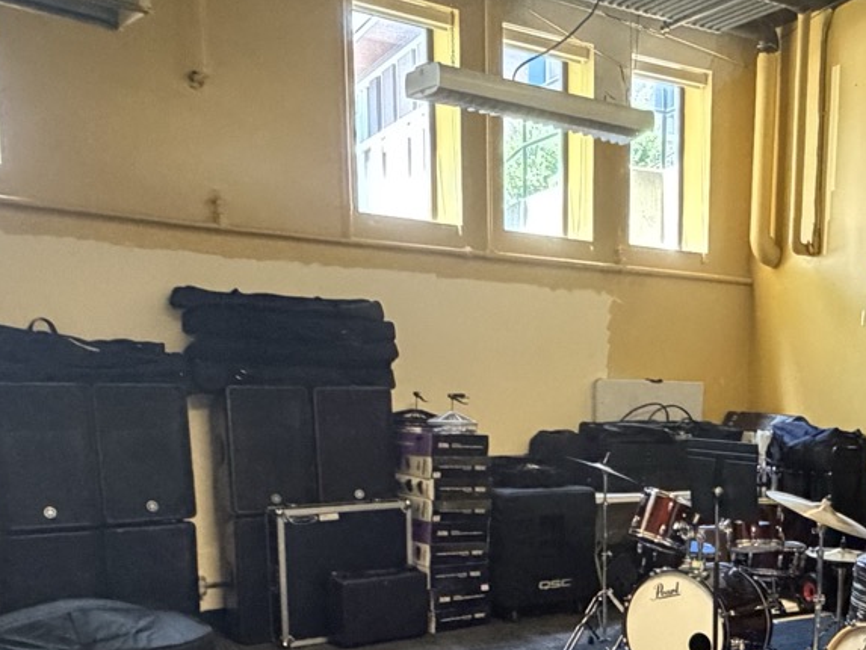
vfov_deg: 31.5
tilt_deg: -10.4
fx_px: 1101
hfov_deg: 41.1
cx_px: 694
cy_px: 574
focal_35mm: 44
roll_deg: -1.2
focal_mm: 2.22
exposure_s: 1/60
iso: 1000
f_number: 2.2
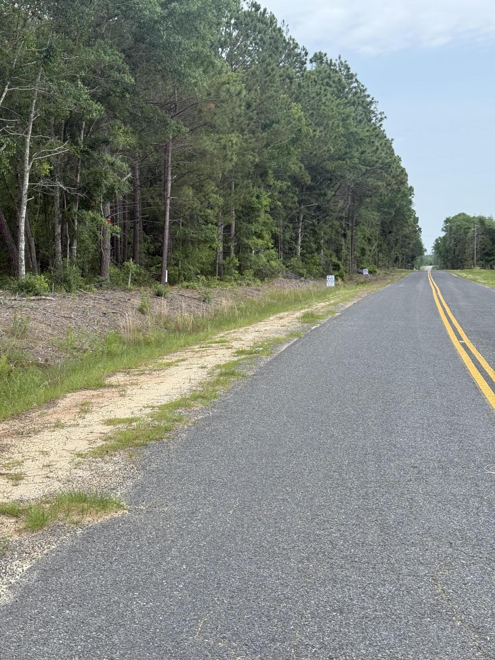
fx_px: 915
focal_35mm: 48
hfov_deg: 30.3
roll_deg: +0.0
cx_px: 248
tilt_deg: -4.3
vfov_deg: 39.7
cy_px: 330
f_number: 1.78
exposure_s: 1/1931
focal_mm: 6.76
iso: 100
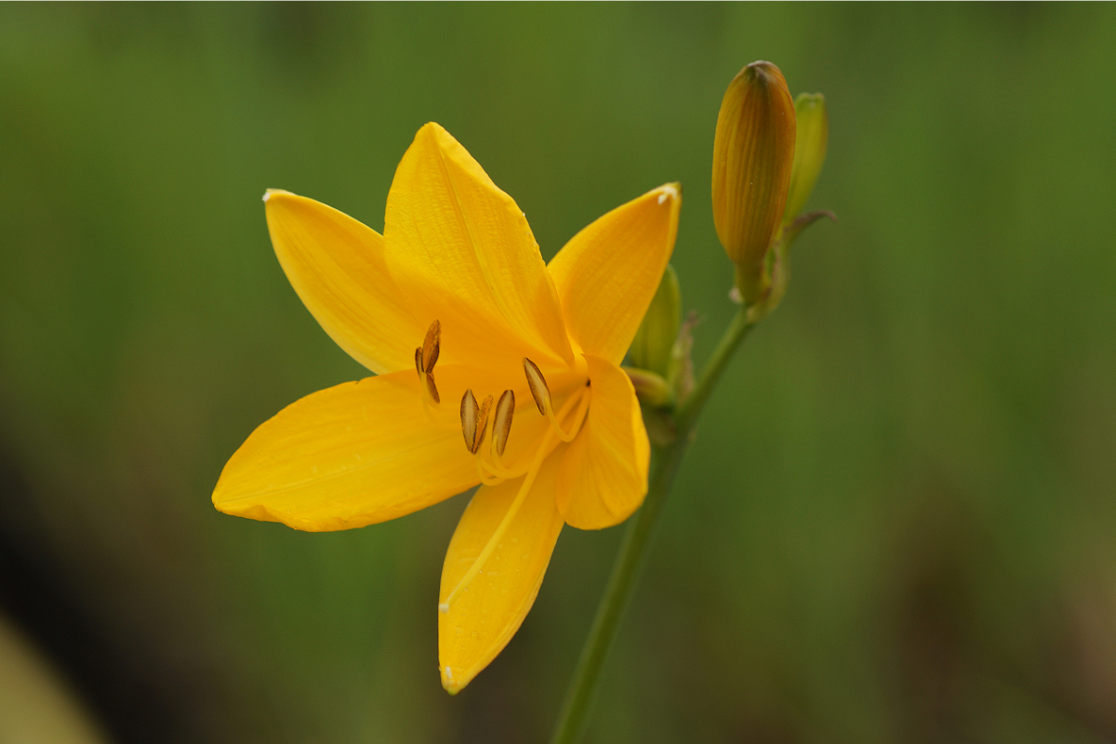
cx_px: 558
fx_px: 4650
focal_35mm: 150
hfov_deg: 13.7
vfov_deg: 9.1
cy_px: 372
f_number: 4.5
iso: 160
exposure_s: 1/160
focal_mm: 100
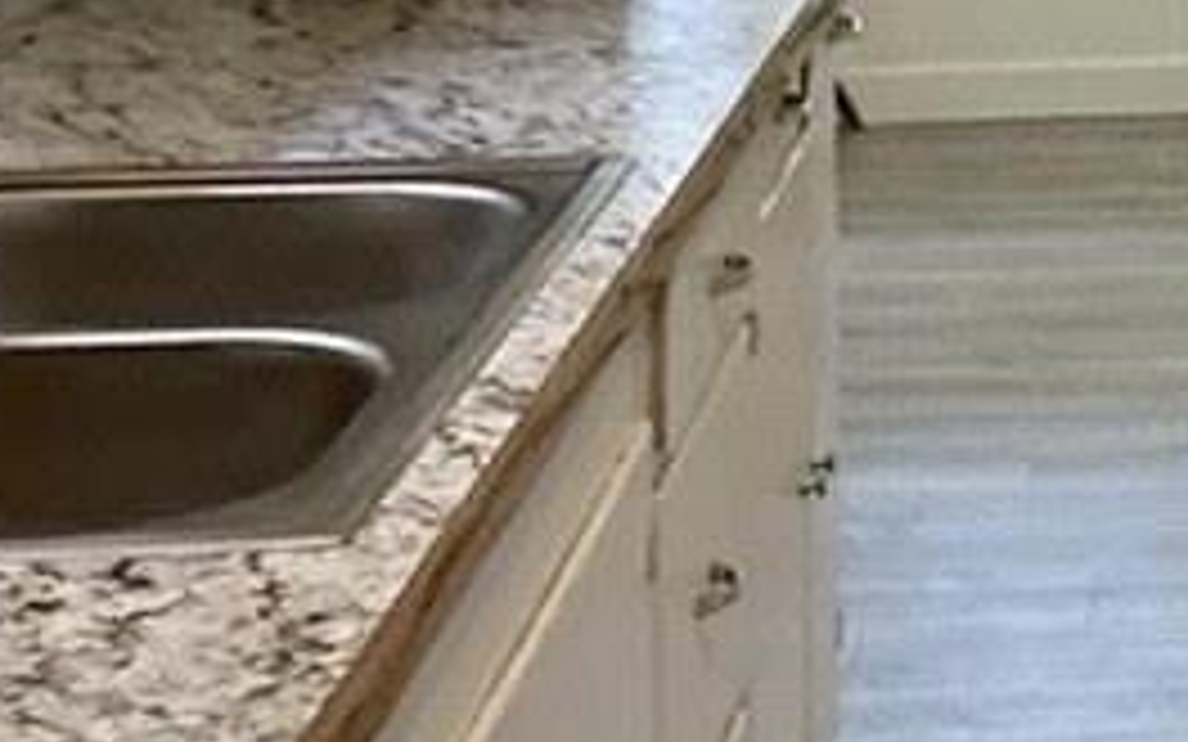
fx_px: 3723
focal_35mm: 115
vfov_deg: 10.7
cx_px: 1948
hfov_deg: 16.1
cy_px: -580
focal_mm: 2.22
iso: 320
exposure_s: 1/120
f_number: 2.2
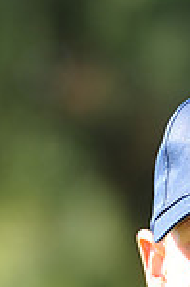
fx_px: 6173
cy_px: 416
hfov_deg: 1.8
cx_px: 246
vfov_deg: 2.6
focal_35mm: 778
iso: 200
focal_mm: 200
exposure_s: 1/500
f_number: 4.5
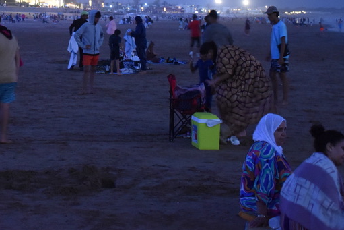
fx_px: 975
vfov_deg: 13.2
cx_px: 114
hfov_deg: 19.9
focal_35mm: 102
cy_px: -4
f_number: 4
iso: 3200
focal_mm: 32
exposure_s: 1/10
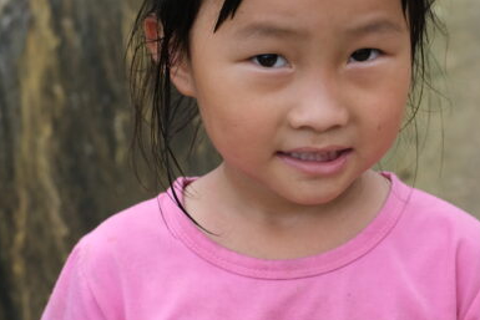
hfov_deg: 14.4
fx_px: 1881
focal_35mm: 141
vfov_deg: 9.7
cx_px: 436
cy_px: 245
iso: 320
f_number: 4
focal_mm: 35
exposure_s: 1/680
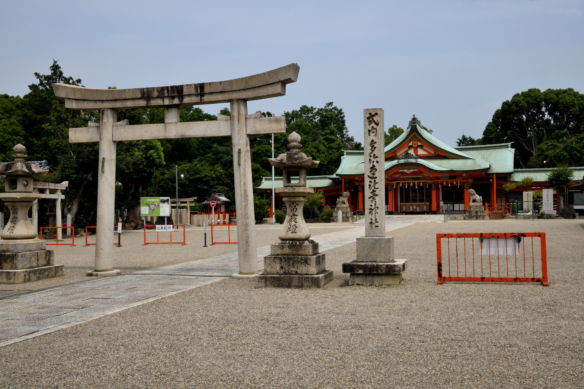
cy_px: 194
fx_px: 616
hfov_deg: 50.7
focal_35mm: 38
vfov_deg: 35.0
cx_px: 292
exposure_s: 1/160
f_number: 22
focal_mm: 38
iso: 500
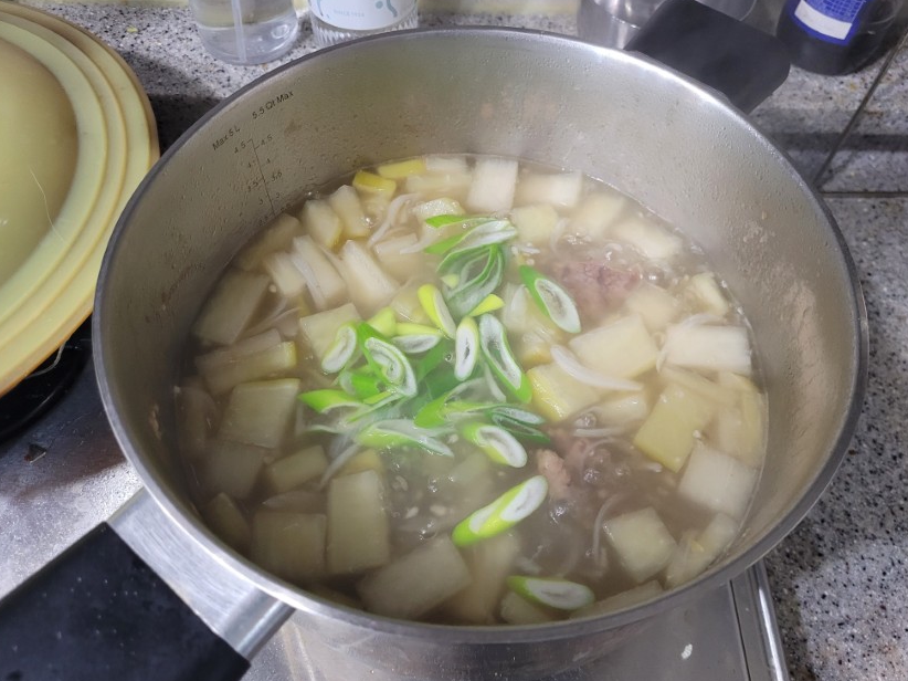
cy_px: 350
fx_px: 708
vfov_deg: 51.3
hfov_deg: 65.3
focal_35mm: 27
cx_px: 456
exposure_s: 1/40
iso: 400
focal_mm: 5.4
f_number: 1.8
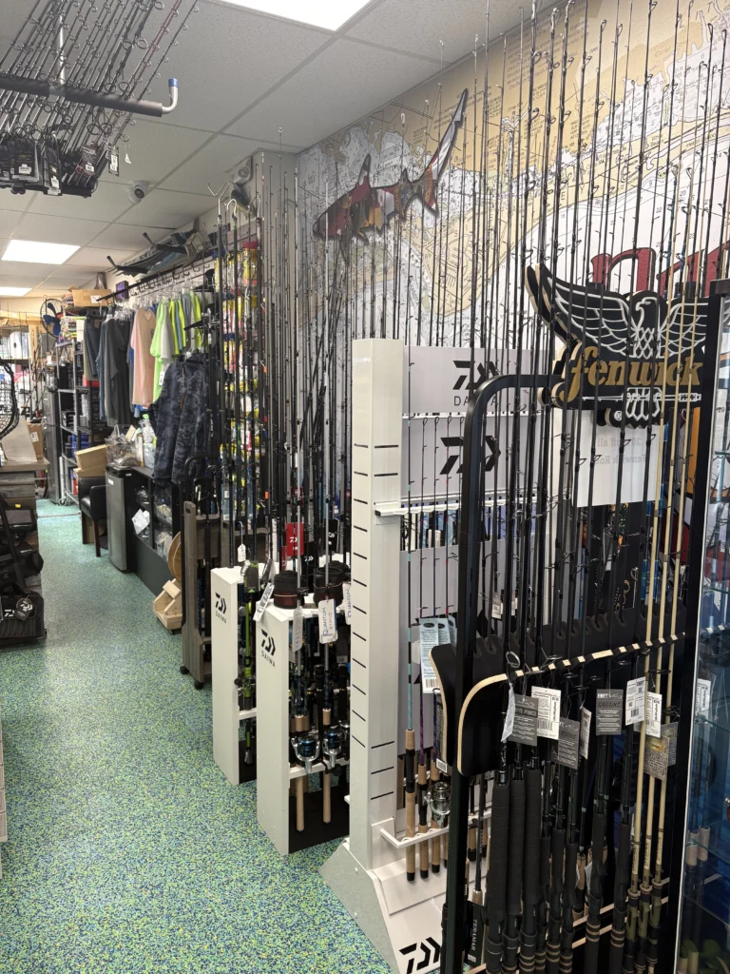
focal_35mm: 26
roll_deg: -0.8
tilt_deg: -7.5
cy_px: 487
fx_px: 731
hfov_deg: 53.1
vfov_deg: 67.3
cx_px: 365
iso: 80
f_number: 1.6
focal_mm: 5.96
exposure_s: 1/60
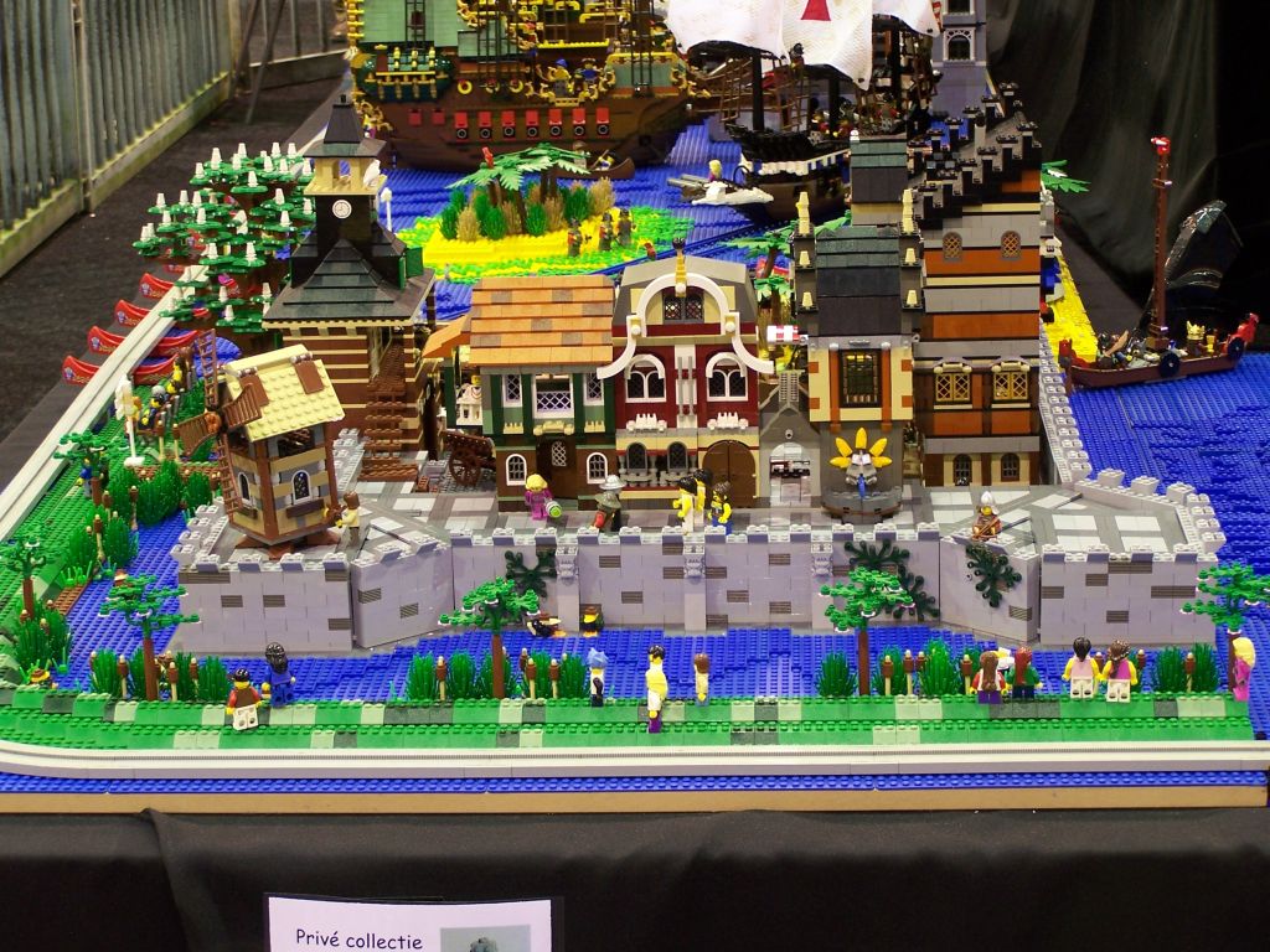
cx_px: 635
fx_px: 2752
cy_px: 476
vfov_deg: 19.6
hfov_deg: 26.0
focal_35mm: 75
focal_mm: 12.4
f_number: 3.2
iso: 80
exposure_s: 1/2
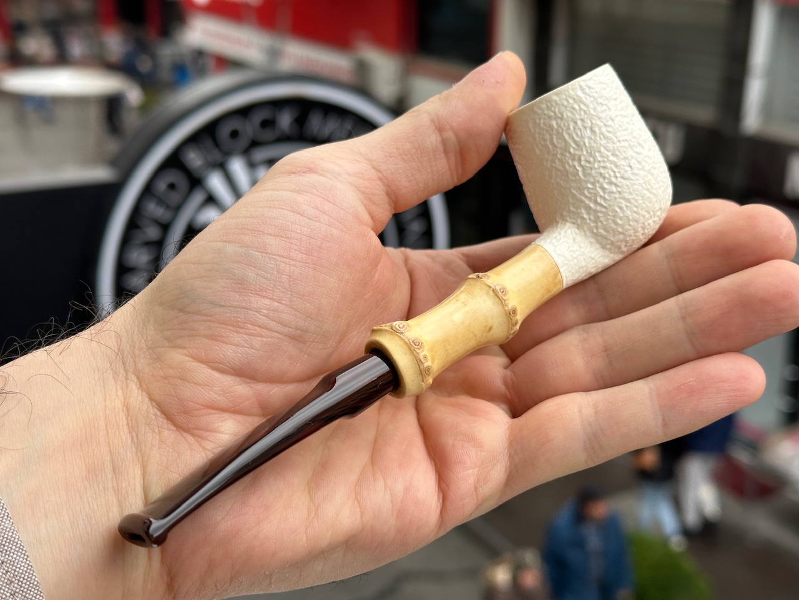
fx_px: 1108
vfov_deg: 30.3
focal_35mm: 48
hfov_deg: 39.7
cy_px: 300
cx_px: 400
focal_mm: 6.86
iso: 64
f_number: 1.78
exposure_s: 1/604
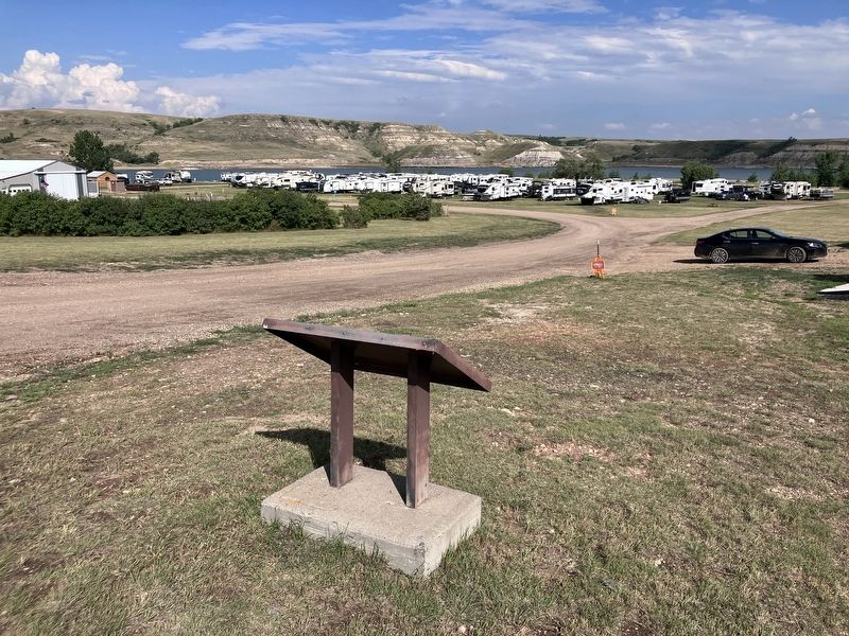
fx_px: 687
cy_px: 318
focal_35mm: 28
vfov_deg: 49.7
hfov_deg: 63.4
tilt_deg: -12.7
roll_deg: -0.7
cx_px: 424
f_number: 1.8
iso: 32
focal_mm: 3.99
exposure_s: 1/2703
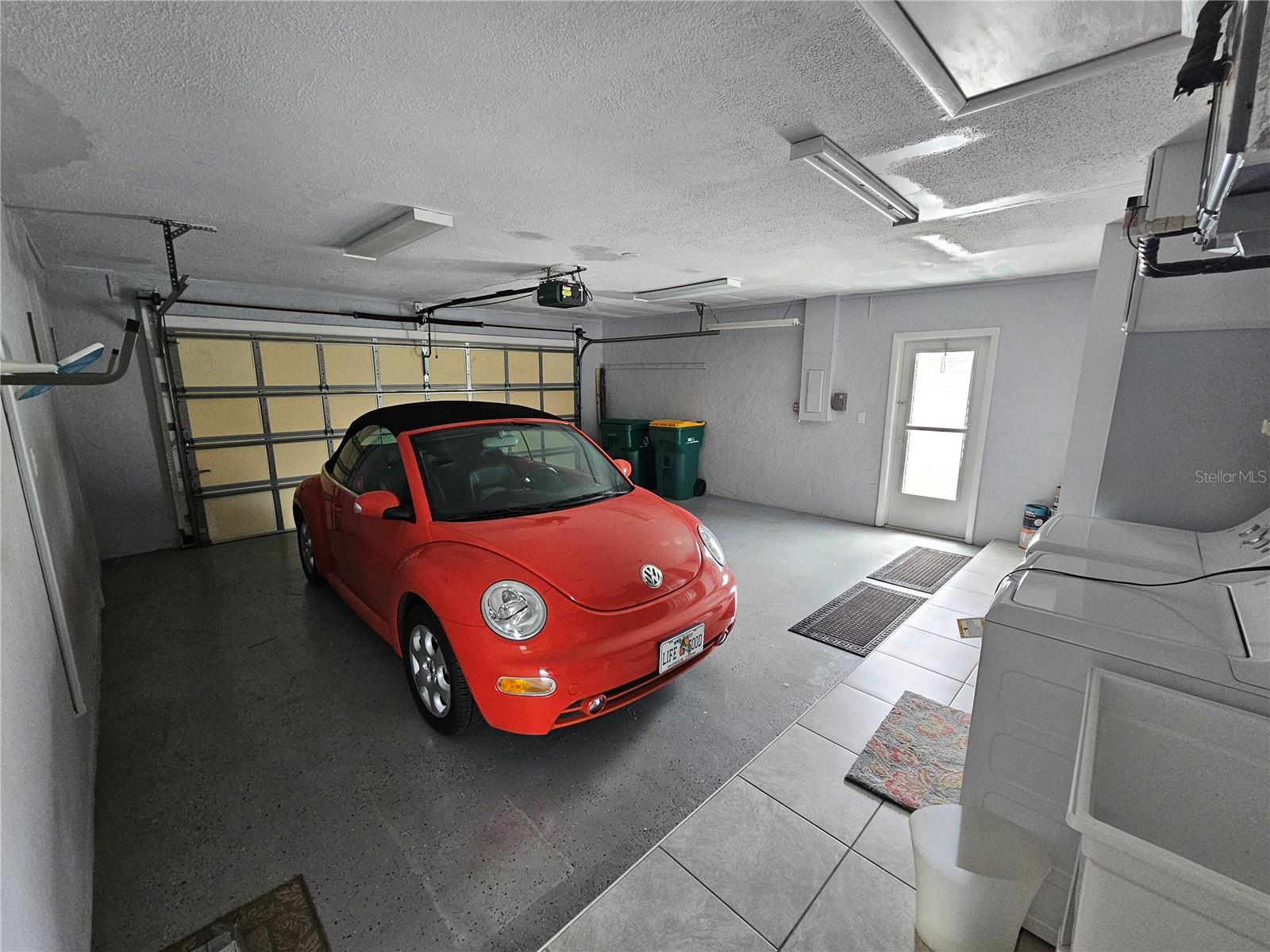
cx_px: 635
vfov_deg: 89.9
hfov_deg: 106.2
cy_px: 476
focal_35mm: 13
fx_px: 477
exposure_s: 1/60
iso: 400
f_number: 2.2
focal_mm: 2.2
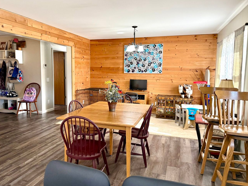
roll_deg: -0.9
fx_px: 201
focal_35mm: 28
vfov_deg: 49.7
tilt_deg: -6.0
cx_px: 109
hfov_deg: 63.2
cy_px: 88
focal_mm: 6.76
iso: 250
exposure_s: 1/120
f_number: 1.78
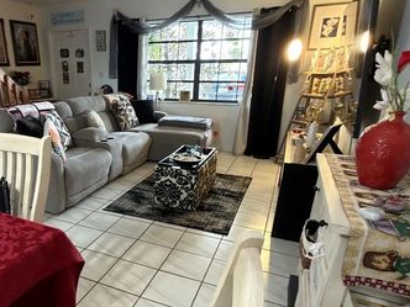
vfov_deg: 50.9
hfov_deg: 63.2
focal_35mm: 27
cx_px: 127
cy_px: 190
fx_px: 320
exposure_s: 1/30
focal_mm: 2.22
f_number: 2.2
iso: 200
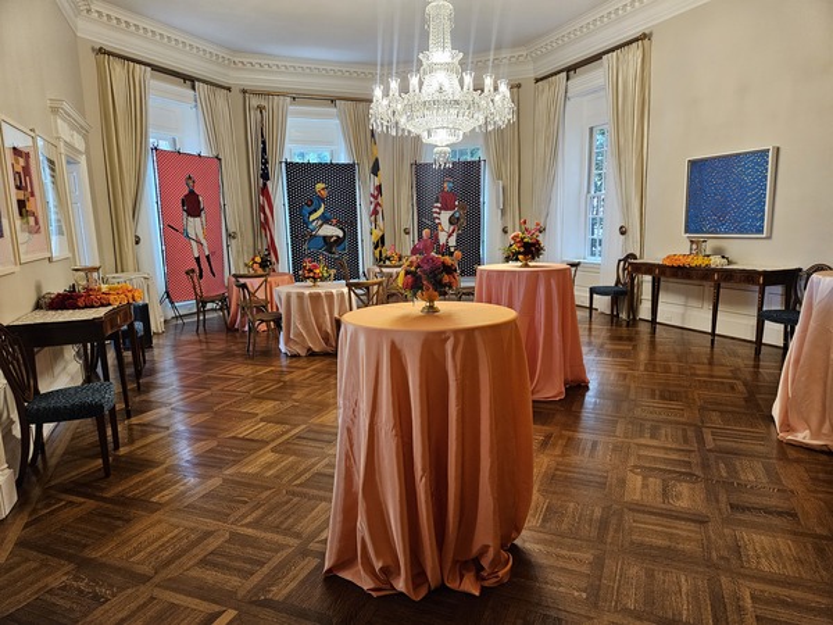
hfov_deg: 73.9
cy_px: 312
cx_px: 416
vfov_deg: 58.9
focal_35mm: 23
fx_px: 553
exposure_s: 1/120
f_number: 1.8
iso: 500
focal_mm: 5.4
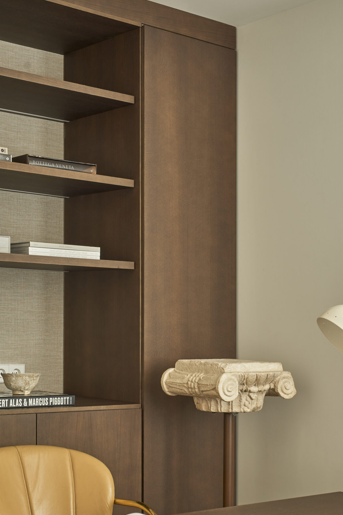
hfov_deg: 23.3
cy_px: 322
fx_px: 829
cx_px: 232
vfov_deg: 34.3
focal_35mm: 58
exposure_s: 1
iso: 100
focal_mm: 41
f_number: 10
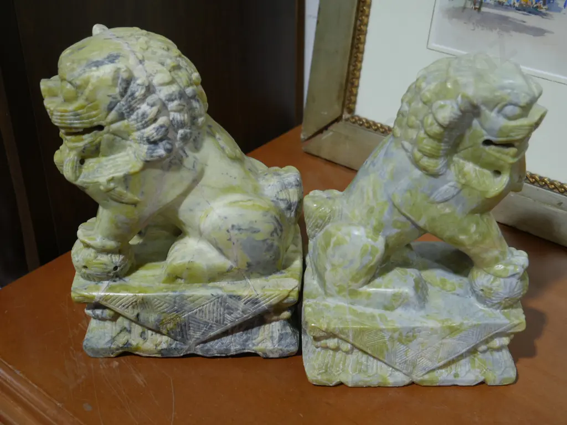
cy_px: 212
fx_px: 753
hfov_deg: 41.2
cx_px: 284
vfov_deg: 31.5
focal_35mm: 46
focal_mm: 23
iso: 400
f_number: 5.1
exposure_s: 1/60
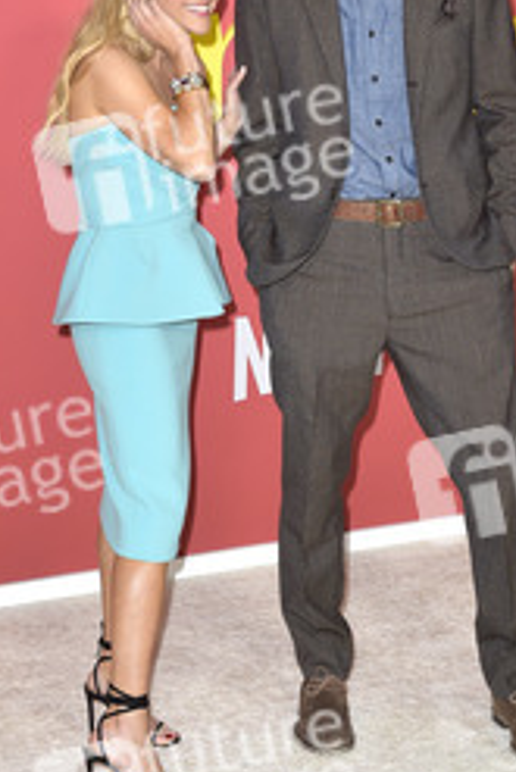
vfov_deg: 29.6
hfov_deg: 20.0
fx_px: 1460
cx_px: 286
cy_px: 316
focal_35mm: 68
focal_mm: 42
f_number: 6.3
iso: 640
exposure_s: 1/250
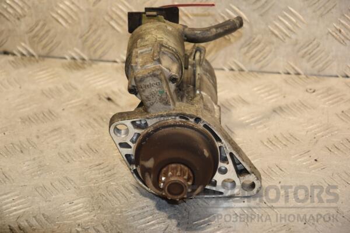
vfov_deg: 10.2
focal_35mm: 135
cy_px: 116
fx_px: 1312
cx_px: 175
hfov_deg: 15.2
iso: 800
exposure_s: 1/200
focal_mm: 90
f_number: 5.6
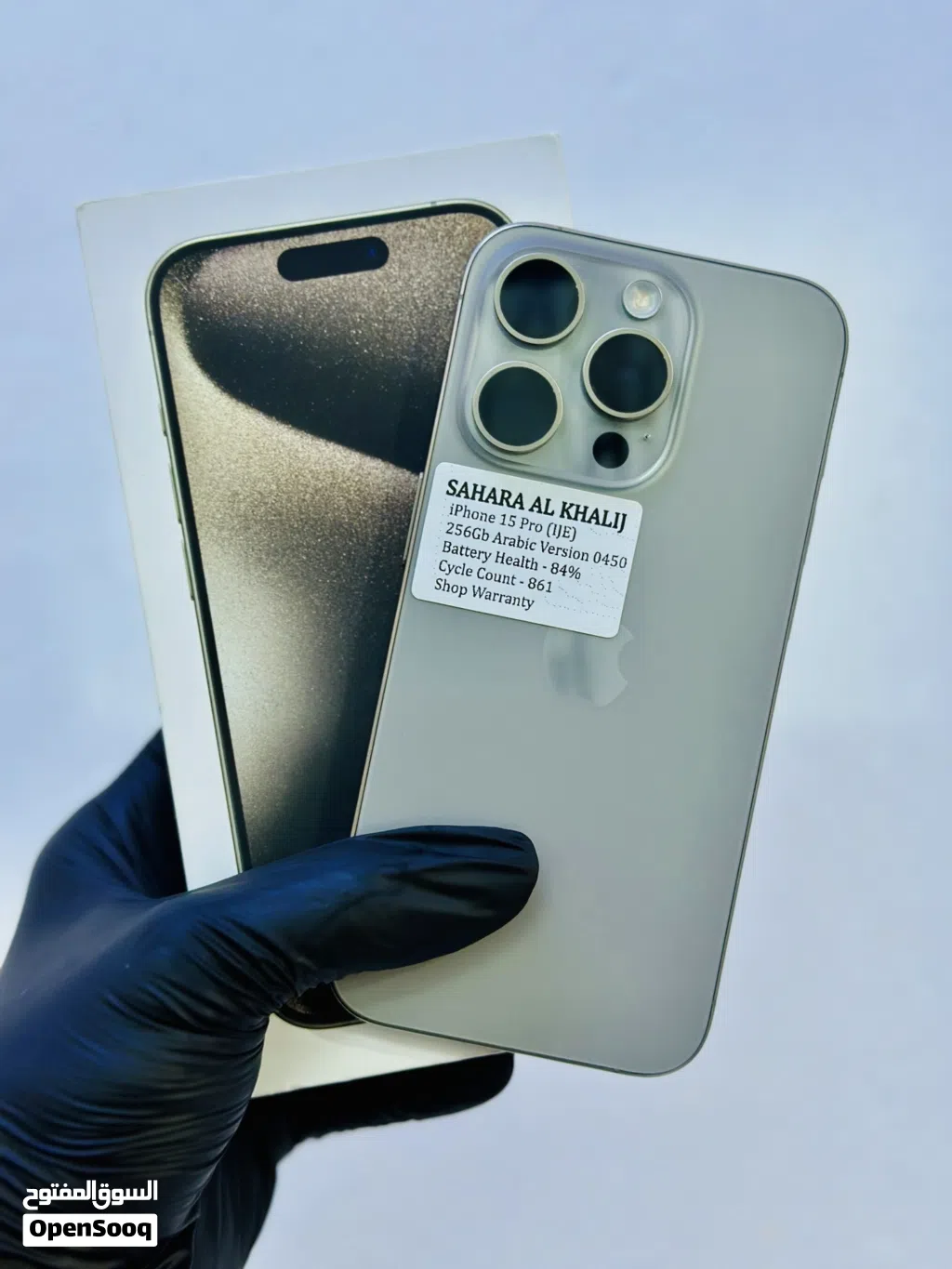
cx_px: 476
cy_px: 634
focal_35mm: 48
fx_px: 1760
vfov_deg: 39.7
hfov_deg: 30.3
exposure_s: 1/100
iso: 160
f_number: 1.78
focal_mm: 6.86
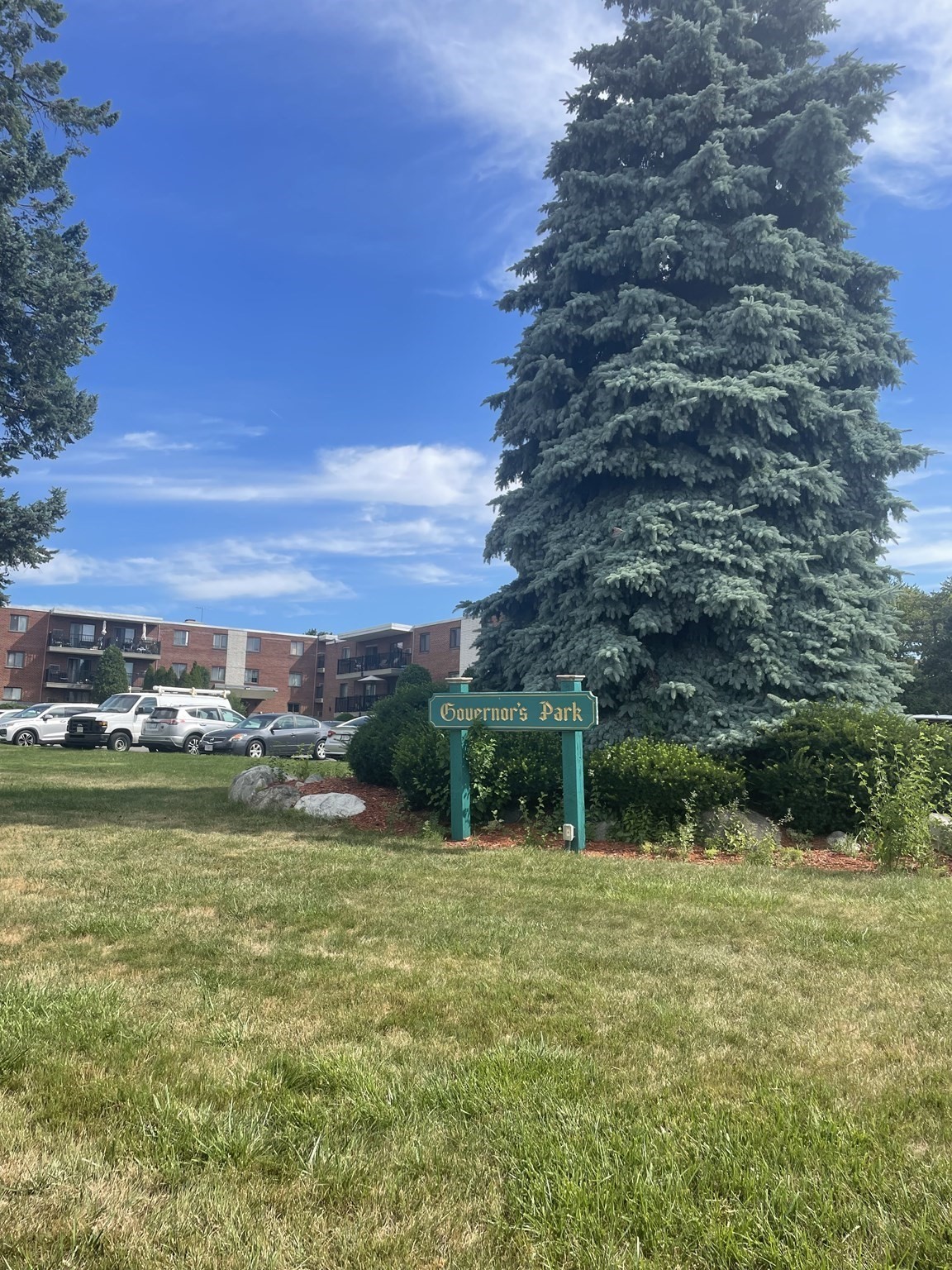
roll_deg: -1.7
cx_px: 476
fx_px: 953
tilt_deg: +7.3
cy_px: 635
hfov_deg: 53.1
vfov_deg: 67.3
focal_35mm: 26
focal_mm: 4.2
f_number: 1.6
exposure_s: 1/2304
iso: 32
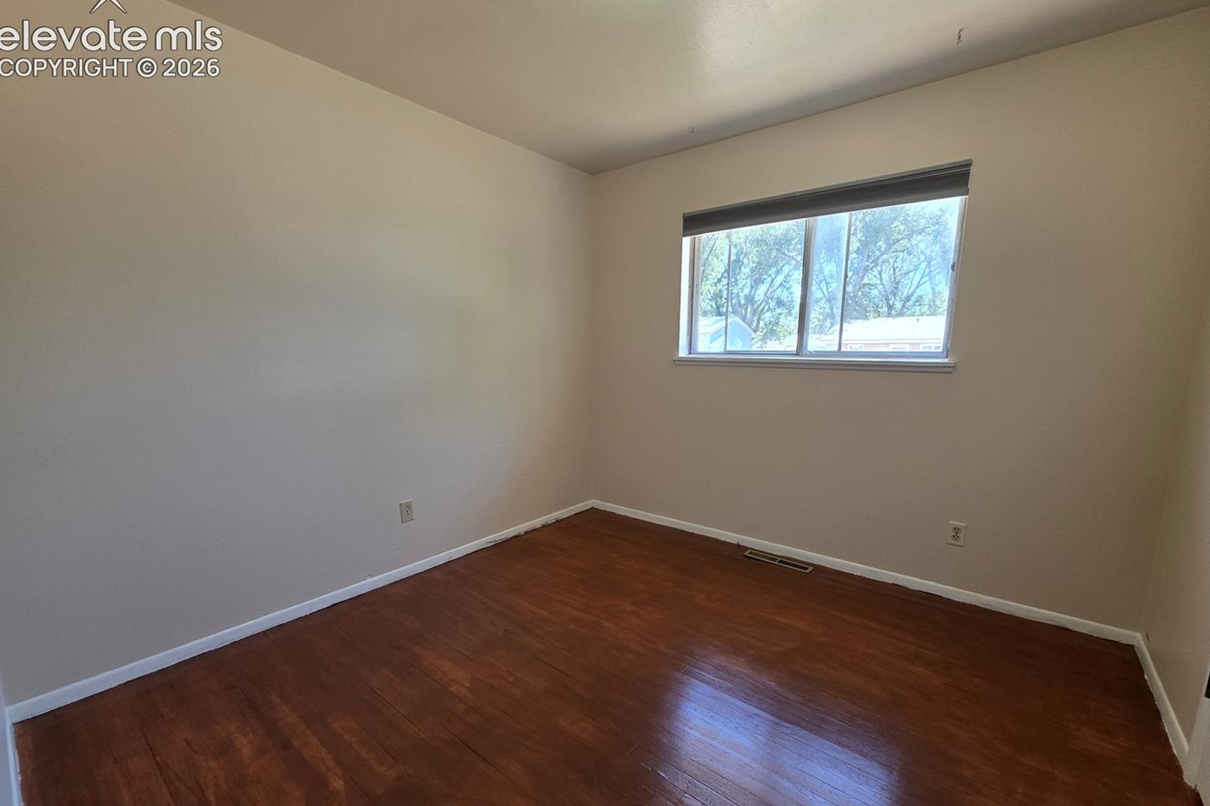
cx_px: 610
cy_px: 438
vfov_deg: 81.0
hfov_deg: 104.3
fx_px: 470
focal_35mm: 14
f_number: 1.9
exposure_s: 1/120
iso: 80
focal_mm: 2.2
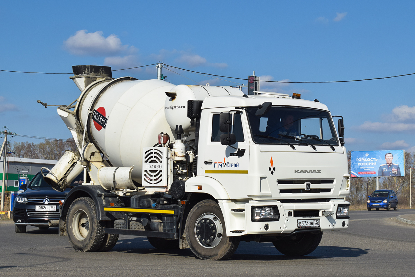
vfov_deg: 17.5
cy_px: 138
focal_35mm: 78
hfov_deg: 26.0
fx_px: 899
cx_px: 208
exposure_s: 1/1250
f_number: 8
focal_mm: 52
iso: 200
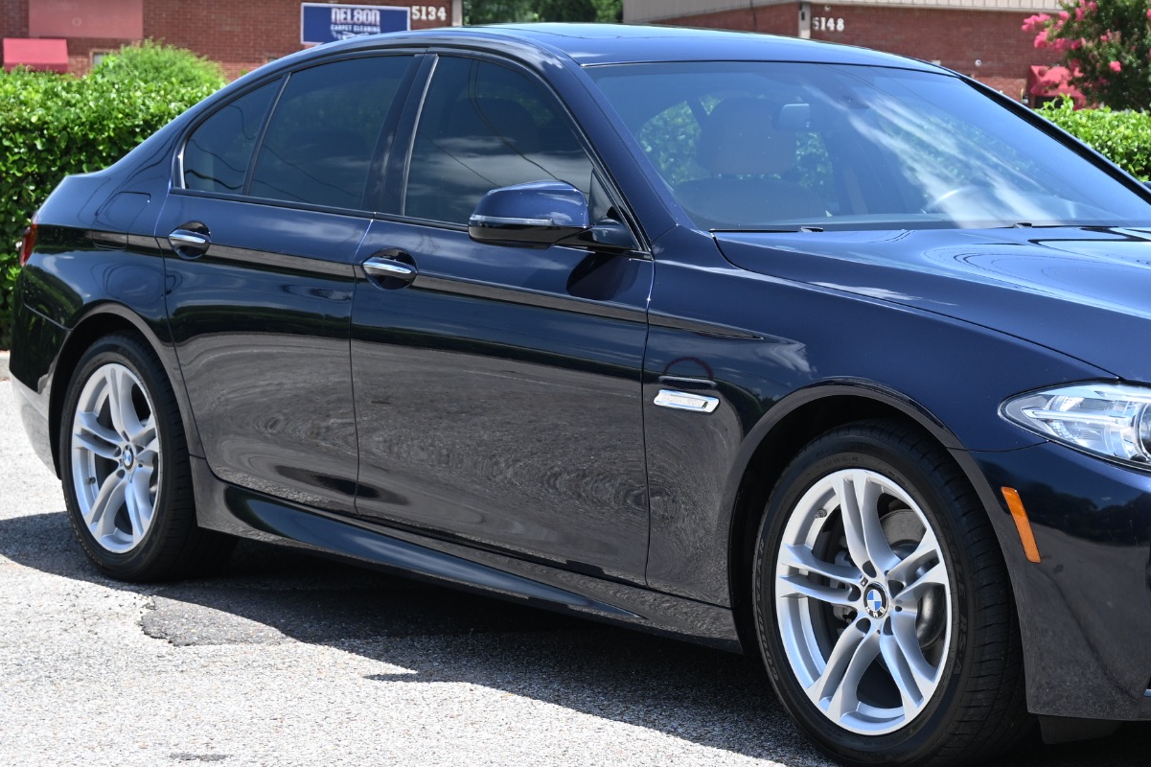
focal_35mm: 89
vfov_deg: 15.4
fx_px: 2838
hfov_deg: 22.7
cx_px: 857
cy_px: 428
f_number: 5.6
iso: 100
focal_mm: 37
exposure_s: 1/250
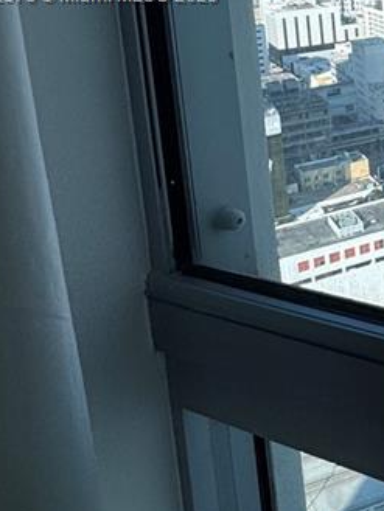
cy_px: -3
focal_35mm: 51
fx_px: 754
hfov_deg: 21.7
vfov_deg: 34.1
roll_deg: +1.9
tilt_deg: -7.3
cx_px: 633
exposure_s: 1/1927
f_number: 2.2
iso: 50
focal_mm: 2.22
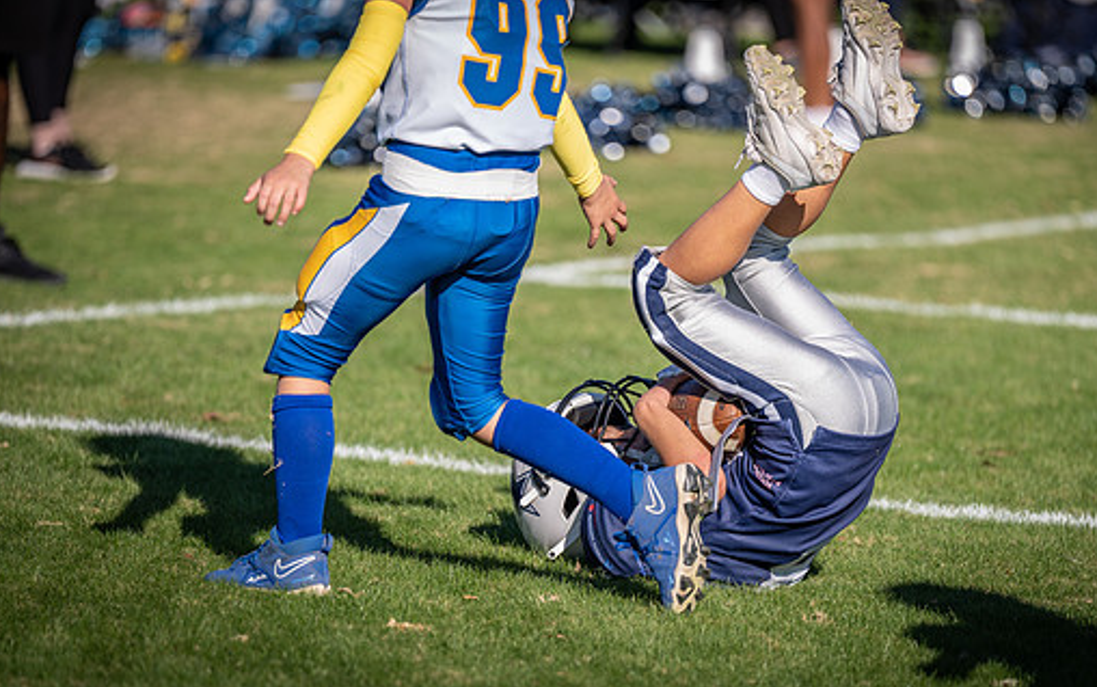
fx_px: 8046
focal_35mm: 269
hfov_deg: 7.8
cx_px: 531
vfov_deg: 4.9
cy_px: 469
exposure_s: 1/1600
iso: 100
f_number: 2.8
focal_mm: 200
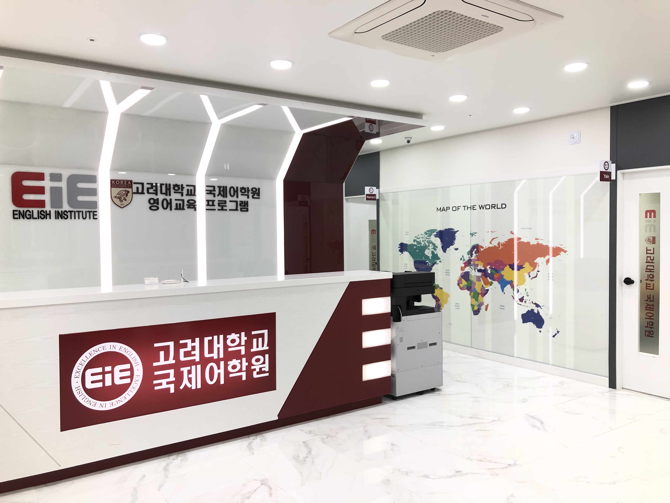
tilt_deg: -1.8
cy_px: 252
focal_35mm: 28
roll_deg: +0.6
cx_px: 335
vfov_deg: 49.7
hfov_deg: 63.4
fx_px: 542
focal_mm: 4
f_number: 1.8
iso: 20
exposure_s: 1/30
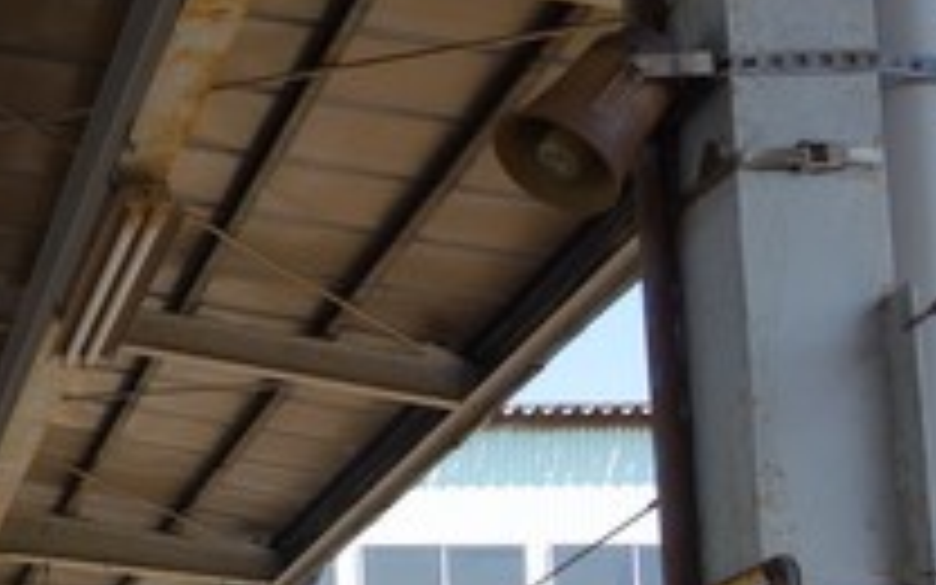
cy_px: 808
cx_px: -472
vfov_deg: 14.1
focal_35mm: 88
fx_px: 2245
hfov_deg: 20.2
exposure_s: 1/200
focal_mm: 10.4
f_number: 5.6
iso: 125
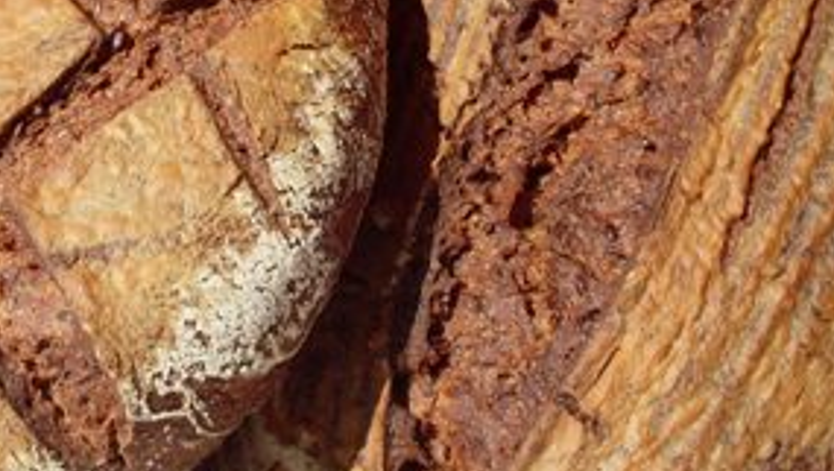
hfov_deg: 32.2
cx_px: 322
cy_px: 140
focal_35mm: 65
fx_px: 1439
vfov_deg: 18.5
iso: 80
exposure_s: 1/250
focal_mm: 6.3
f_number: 8.4
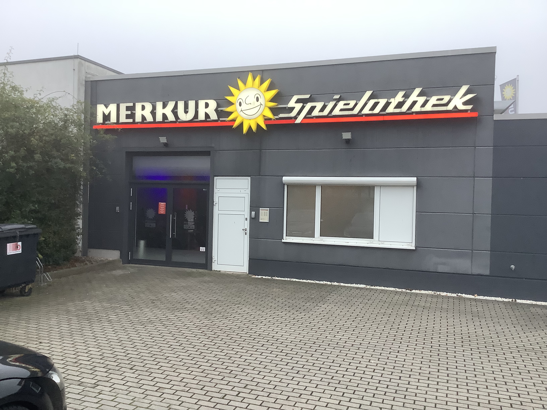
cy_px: 205
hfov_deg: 58.4
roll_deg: -1.9
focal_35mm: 31
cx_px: 274
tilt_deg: +0.3
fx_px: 490
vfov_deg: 45.4
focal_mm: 3.3
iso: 125
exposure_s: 1/60
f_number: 2.4
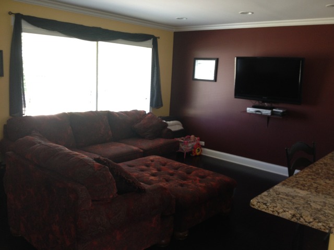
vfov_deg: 40.7
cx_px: 167
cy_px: 125
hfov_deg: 52.6
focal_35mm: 35
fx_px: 338
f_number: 2.4
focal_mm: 4.28
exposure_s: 1/20
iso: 80
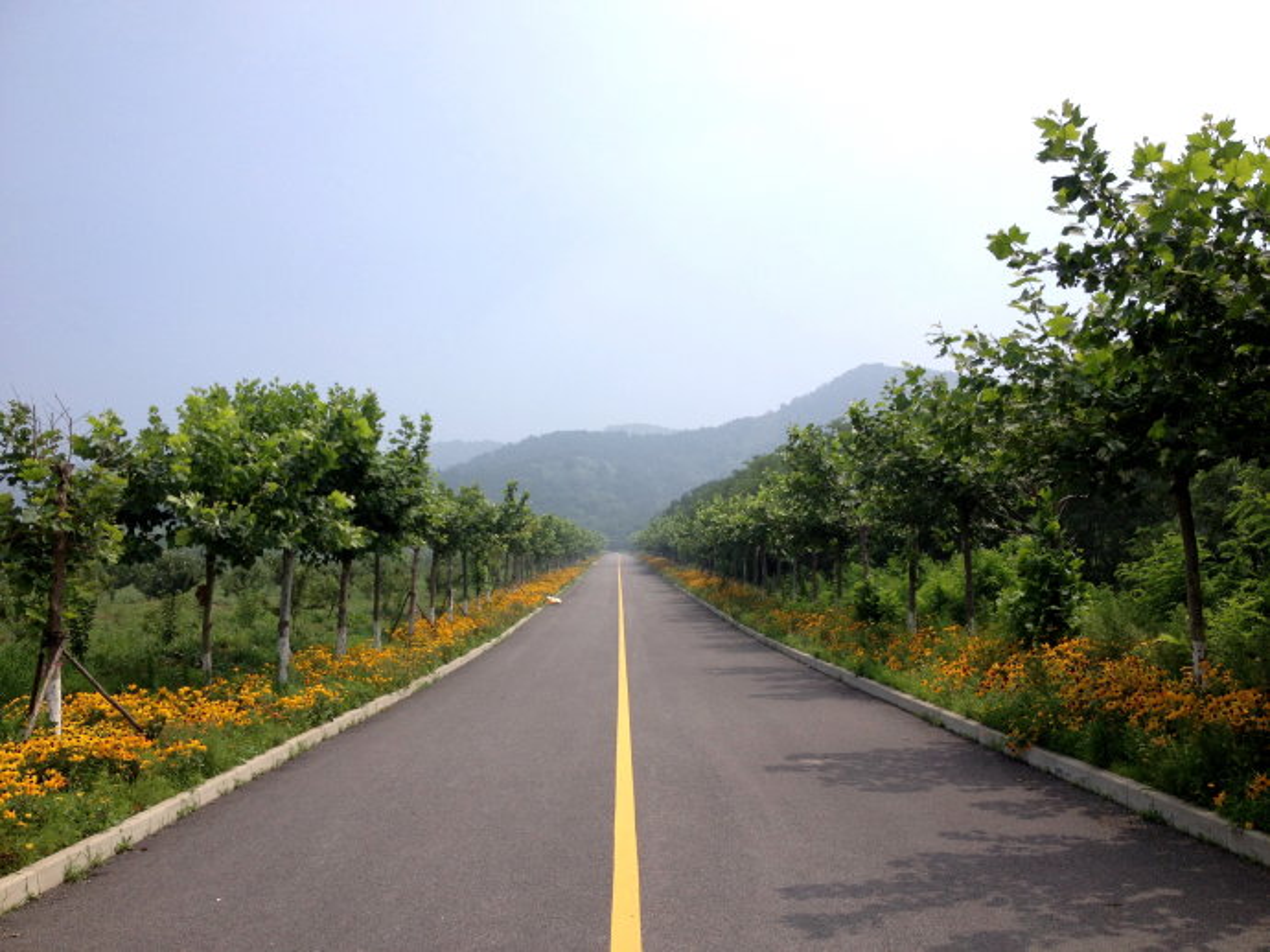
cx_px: 635
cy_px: 476
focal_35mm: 35
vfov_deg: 40.7
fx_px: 1284
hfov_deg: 52.6
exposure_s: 1/1534
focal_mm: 4.28
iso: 50
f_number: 2.4
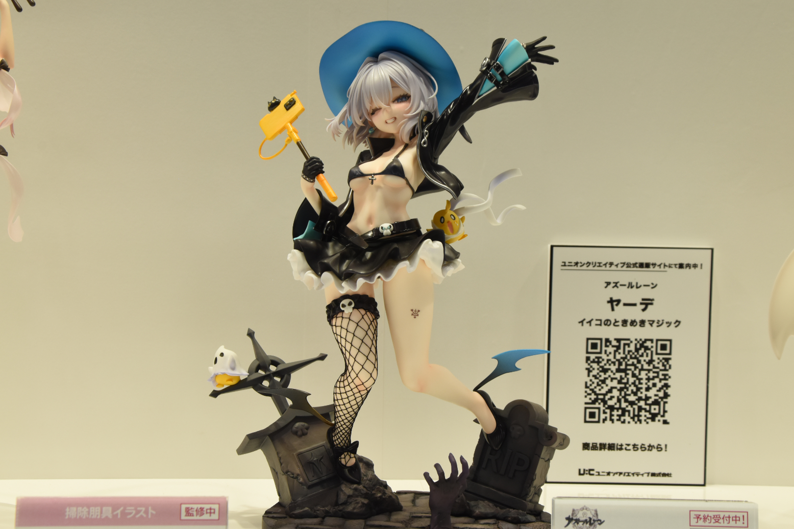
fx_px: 1819
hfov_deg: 24.6
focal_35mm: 82
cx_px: 397
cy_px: 264
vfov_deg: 16.6
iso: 500
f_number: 11
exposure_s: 1/100
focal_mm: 55
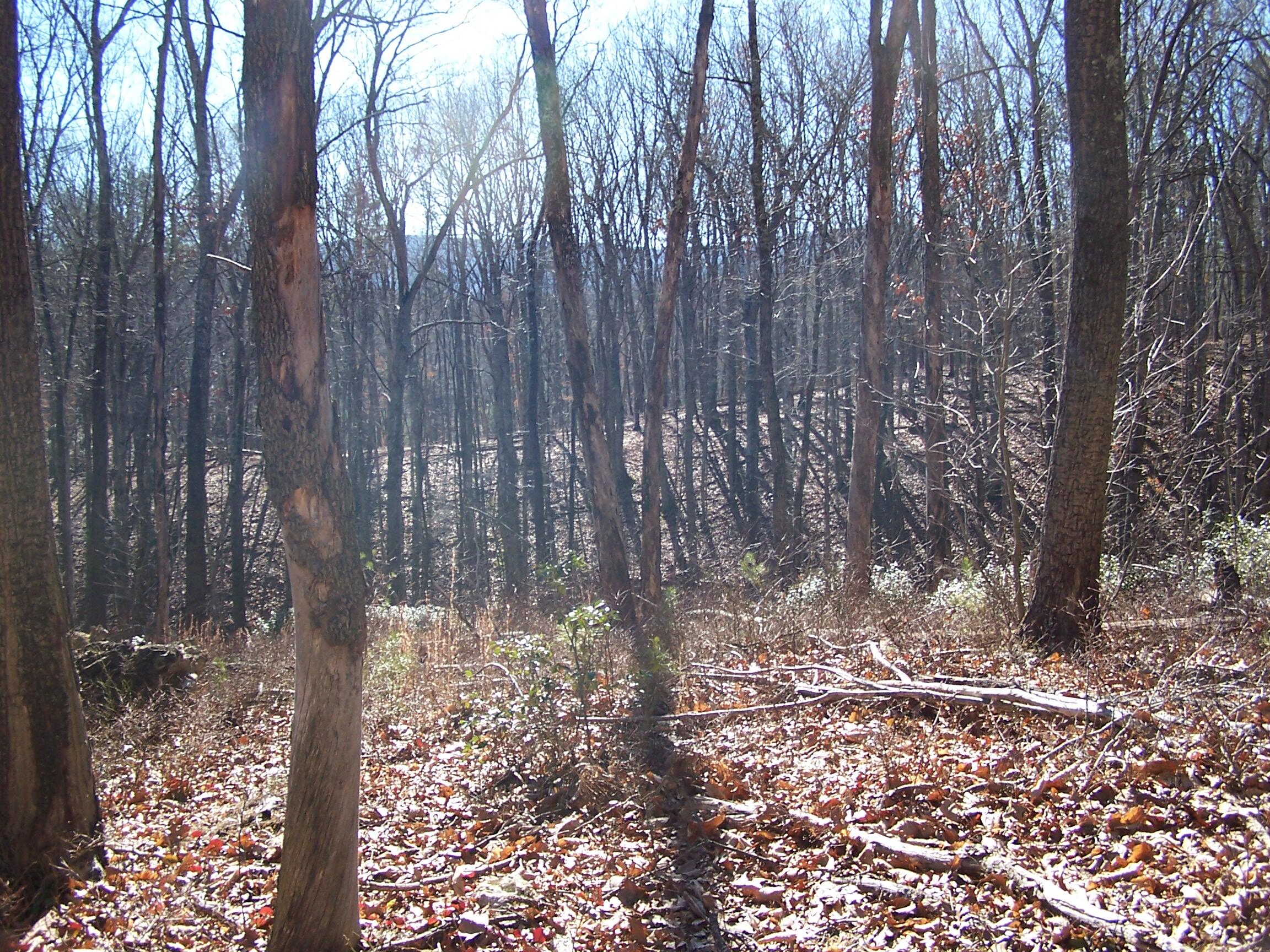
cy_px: 476
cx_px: 635
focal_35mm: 38
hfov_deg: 49.0
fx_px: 1394
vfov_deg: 37.7
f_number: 2.8
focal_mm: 6.3
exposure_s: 1/350
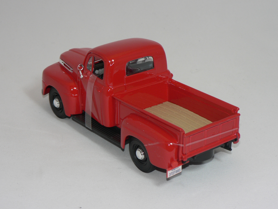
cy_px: 105
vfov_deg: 18.7
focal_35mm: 79
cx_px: 142
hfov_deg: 24.7
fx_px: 634
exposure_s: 1/60
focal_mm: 11.2
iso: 80
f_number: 3.2
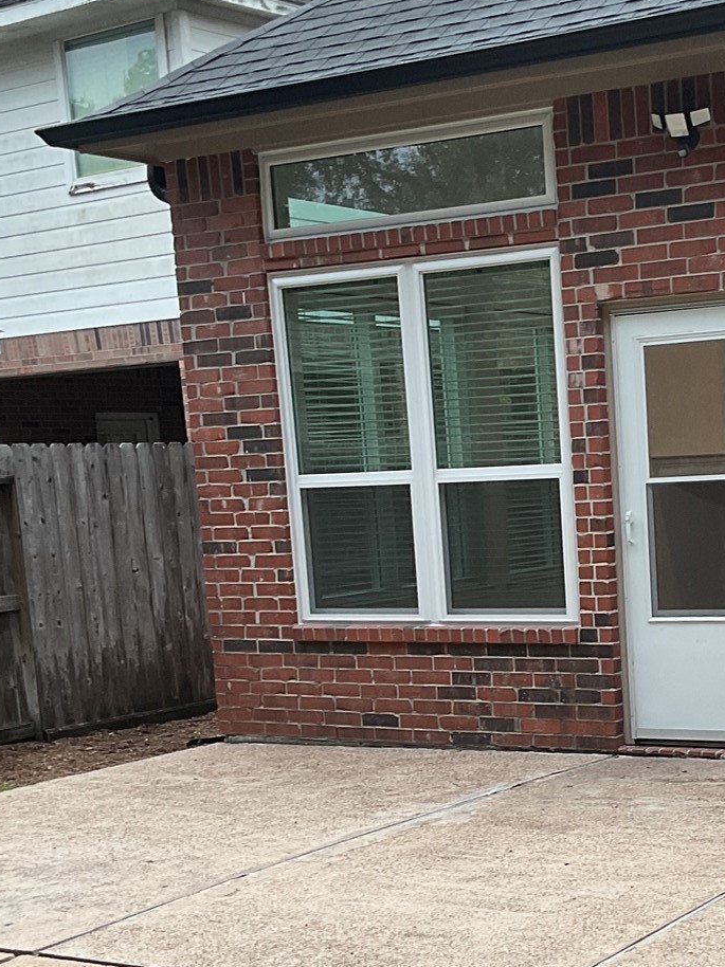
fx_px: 1816
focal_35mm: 65
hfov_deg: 22.1
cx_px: 633
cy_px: 765
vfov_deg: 29.2
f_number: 1.8
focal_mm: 3
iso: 40
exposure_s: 1/60
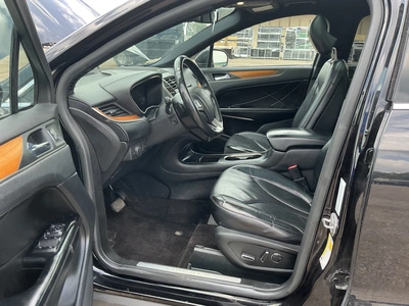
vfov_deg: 49.7
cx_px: 204
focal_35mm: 28
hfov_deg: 63.4
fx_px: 331
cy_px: 153
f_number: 1.8
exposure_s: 1/122
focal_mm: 3
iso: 25
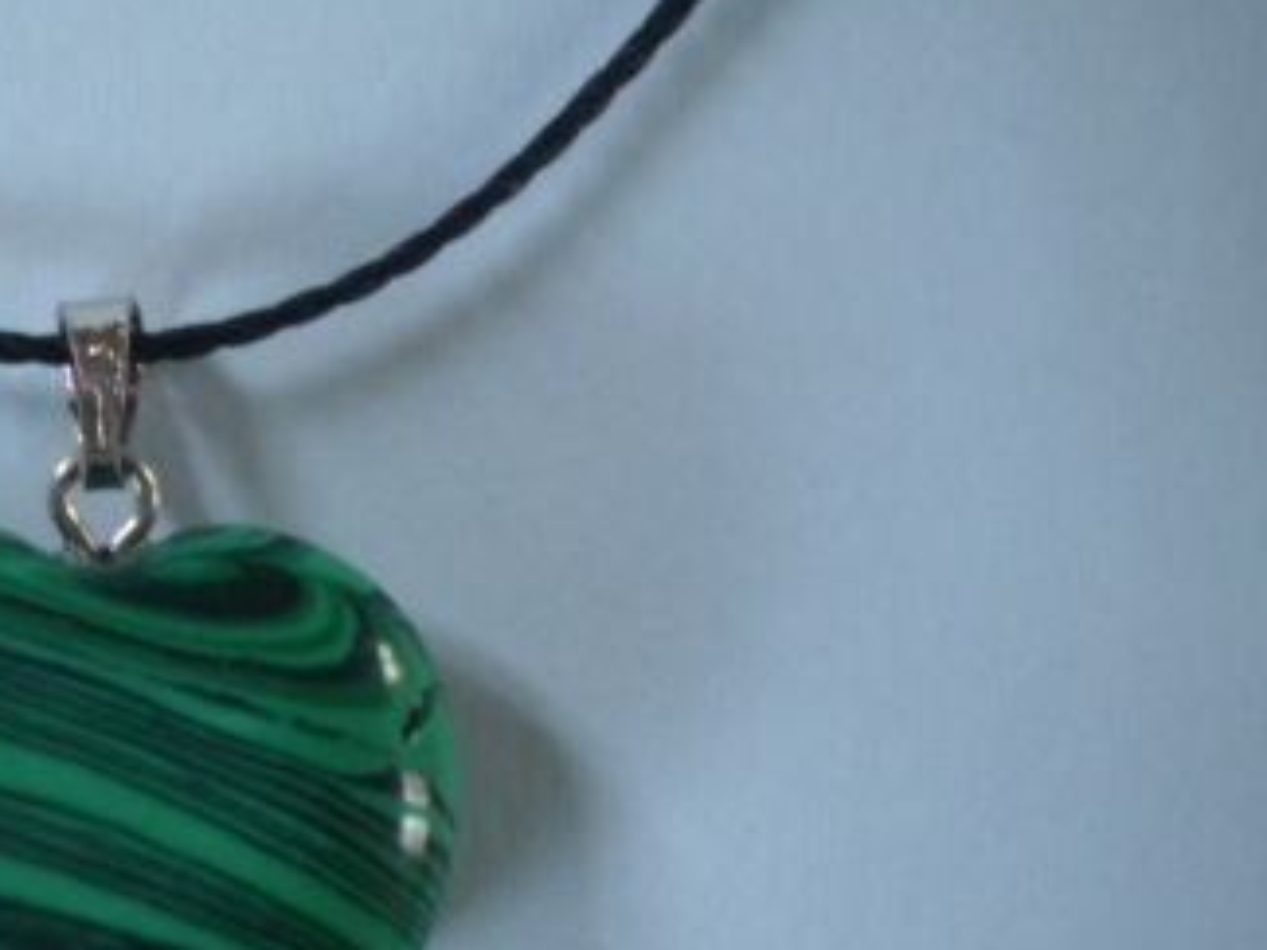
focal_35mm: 76
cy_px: 586
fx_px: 2782
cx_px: 125
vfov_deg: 19.4
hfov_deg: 24.9
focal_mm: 7.4
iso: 400
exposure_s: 1/32
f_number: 3.5
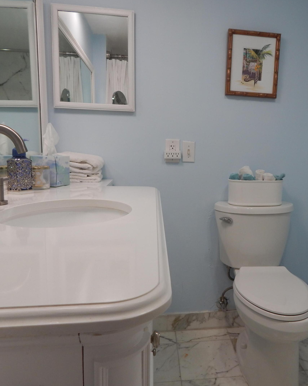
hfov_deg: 49.0
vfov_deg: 60.5
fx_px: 330
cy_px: 194
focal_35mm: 29
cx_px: 208
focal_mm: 4
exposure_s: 1/80
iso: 125
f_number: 3
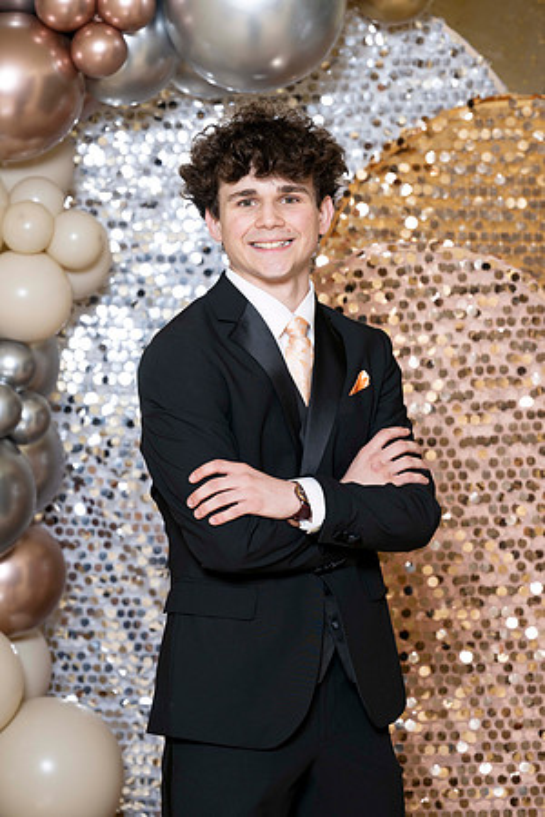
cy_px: 408
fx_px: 3406
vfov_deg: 13.7
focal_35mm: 150
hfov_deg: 9.1
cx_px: 272
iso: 250
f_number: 5.6
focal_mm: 150
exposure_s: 1/200
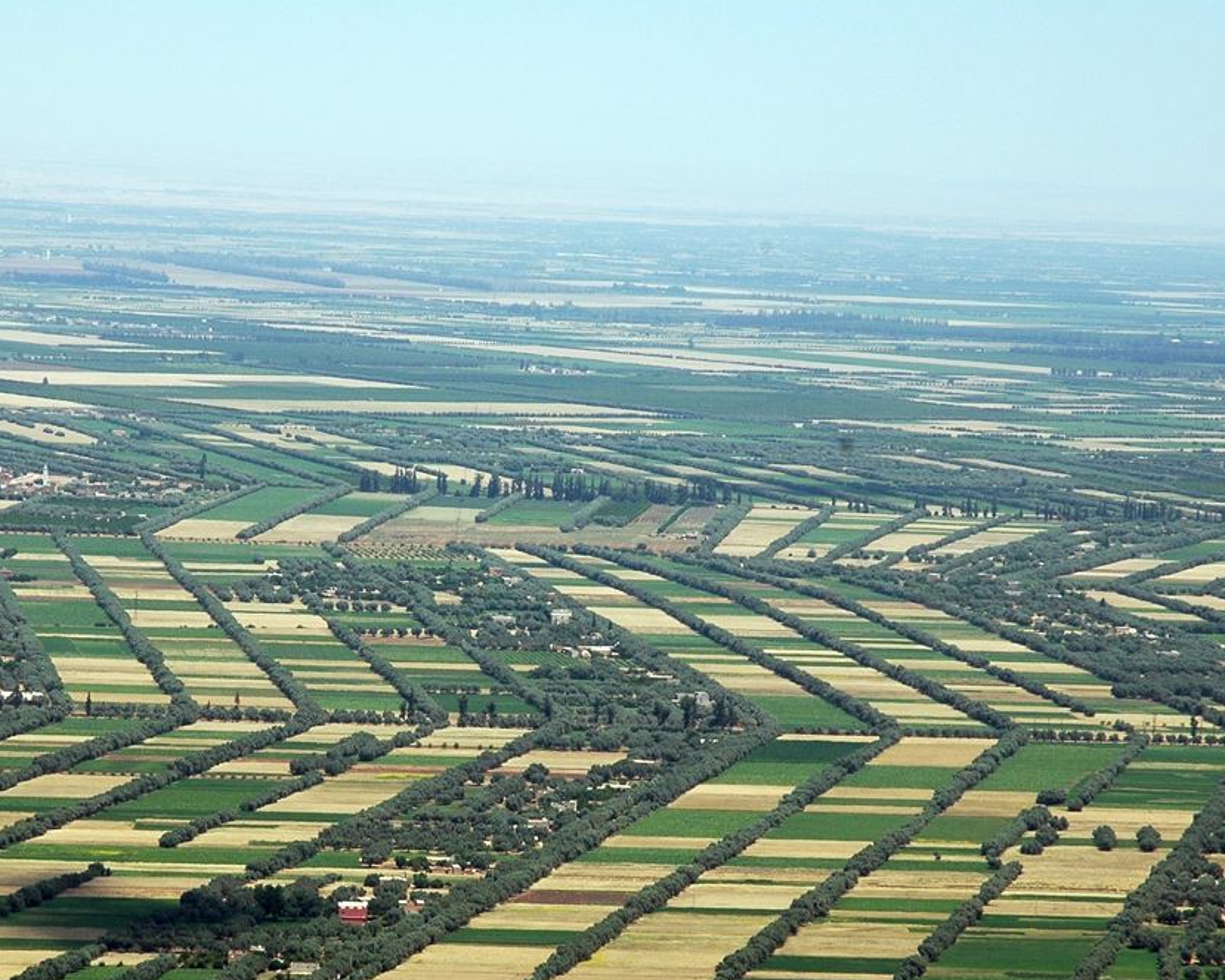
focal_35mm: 152
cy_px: 619
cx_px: 421
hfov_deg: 12.7
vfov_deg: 10.2
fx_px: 5510
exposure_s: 1/320
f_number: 10
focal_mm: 70
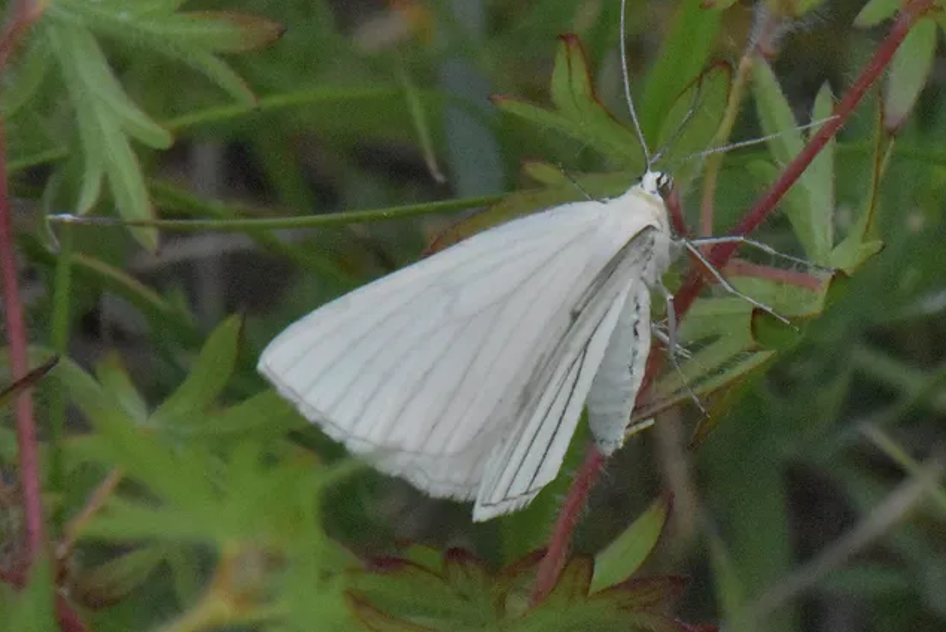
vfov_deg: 3.0
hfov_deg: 4.5
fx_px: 11909
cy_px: 316
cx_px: 472
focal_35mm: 453
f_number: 14
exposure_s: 1/4000
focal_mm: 300
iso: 8000
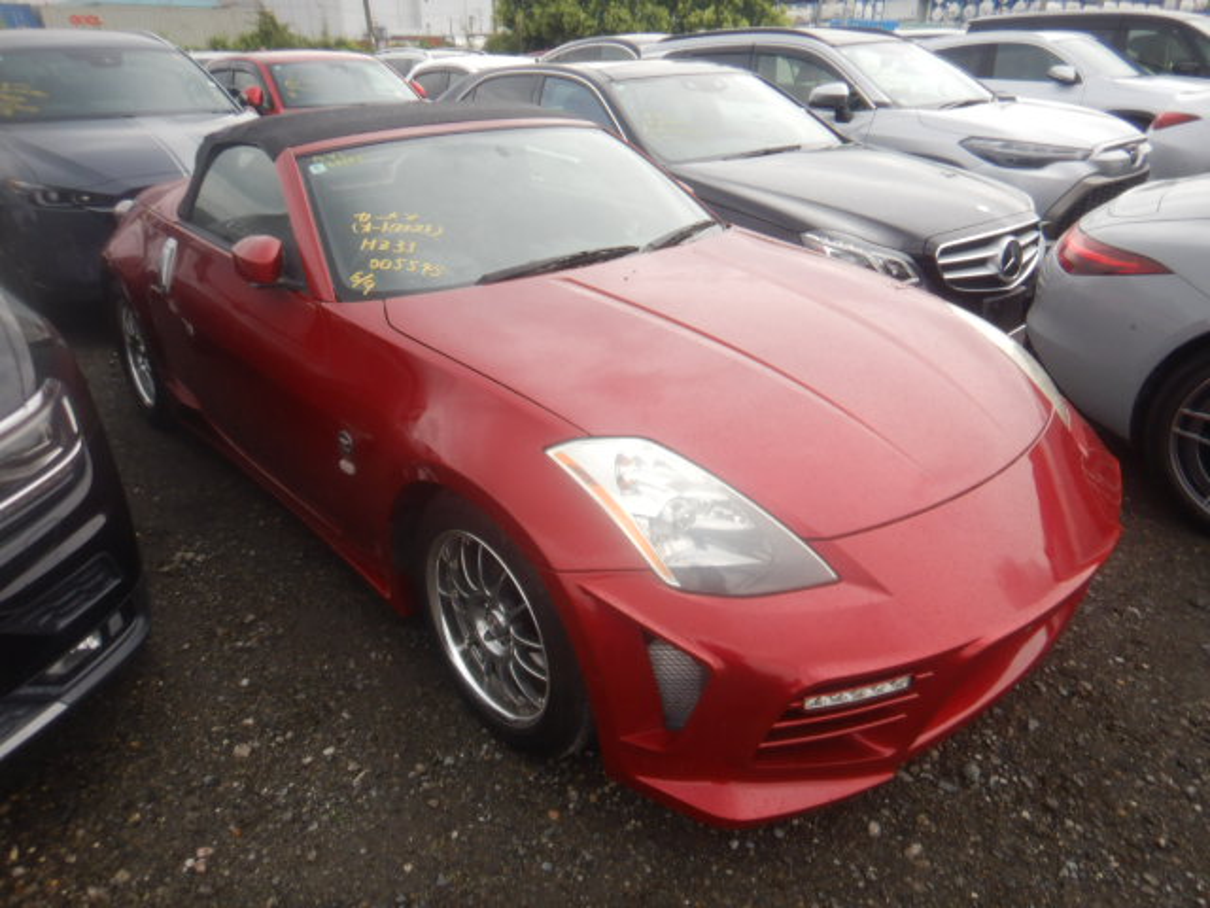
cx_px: 605
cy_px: 454
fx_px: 839
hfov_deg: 71.6
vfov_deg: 56.8
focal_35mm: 24
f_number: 2.8
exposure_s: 1/100
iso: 125
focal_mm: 4.3
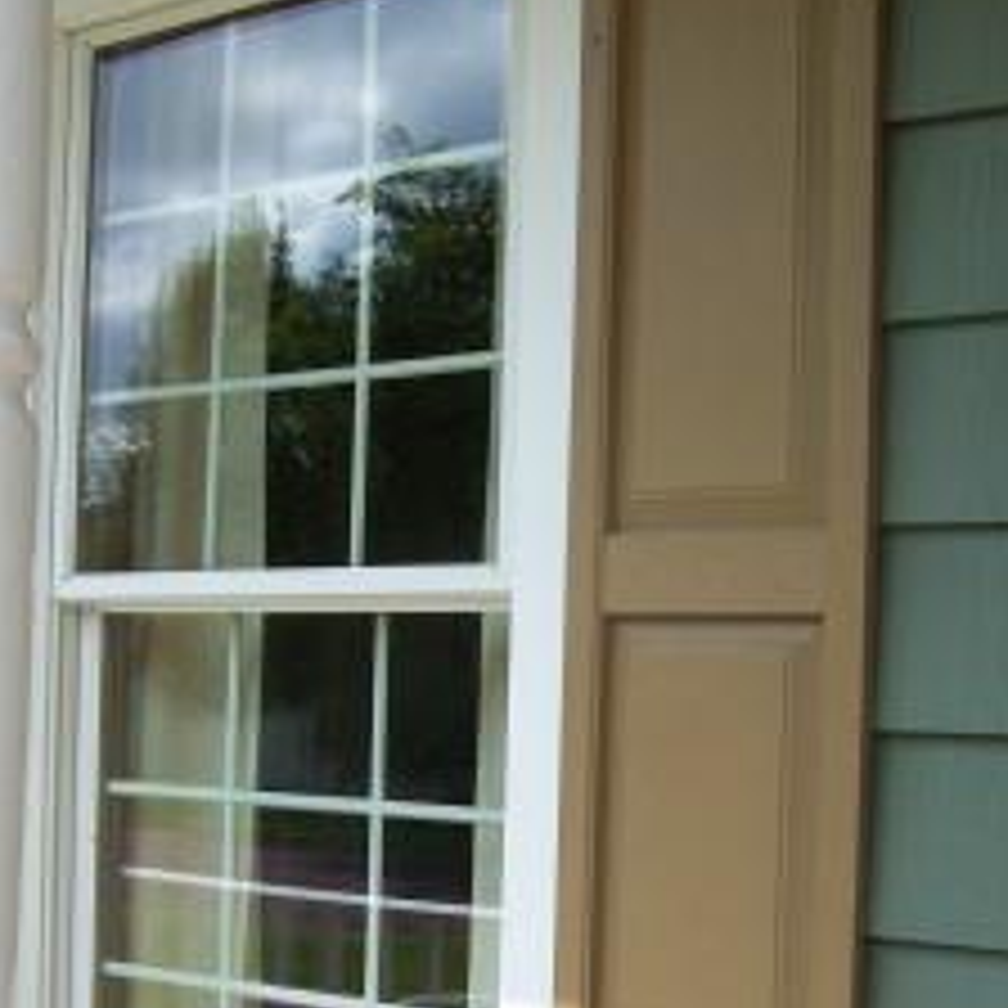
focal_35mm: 67
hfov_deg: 25.7
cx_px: 448
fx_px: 2207
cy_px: 698
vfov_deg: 25.5
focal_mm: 6.3
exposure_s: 1/640
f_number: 2.8
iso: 80
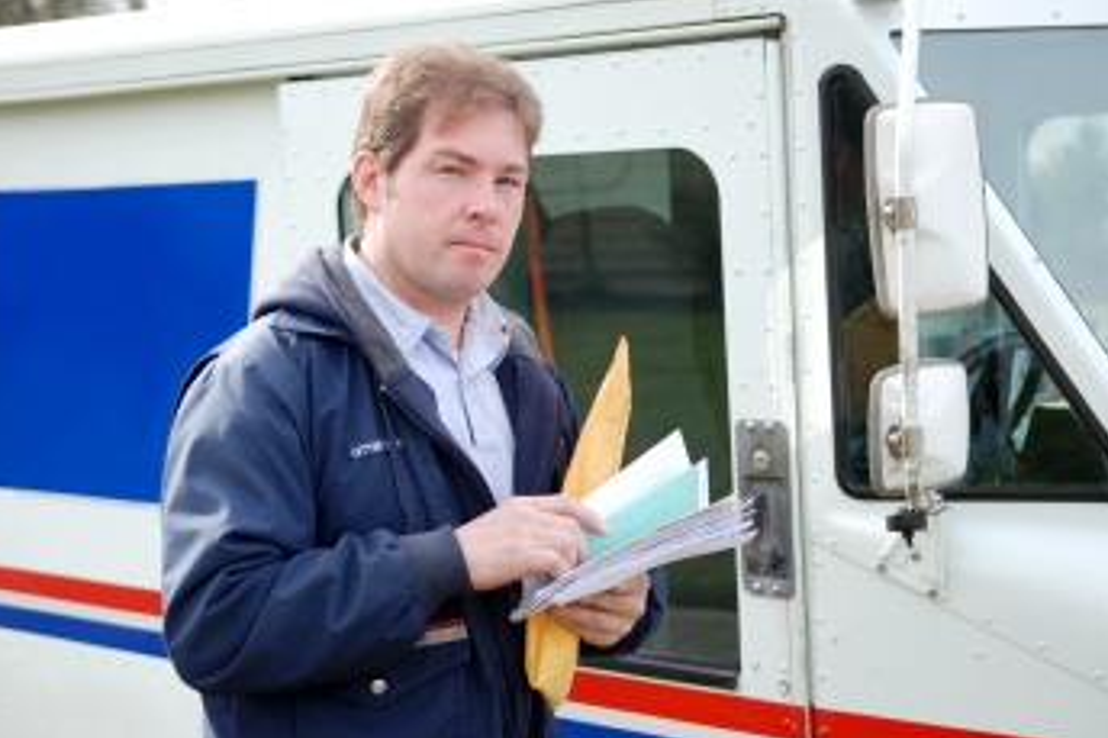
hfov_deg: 27.3
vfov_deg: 18.4
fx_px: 2276
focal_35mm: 74
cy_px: 427
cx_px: 464
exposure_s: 1/500
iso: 125
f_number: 2.8
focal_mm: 40
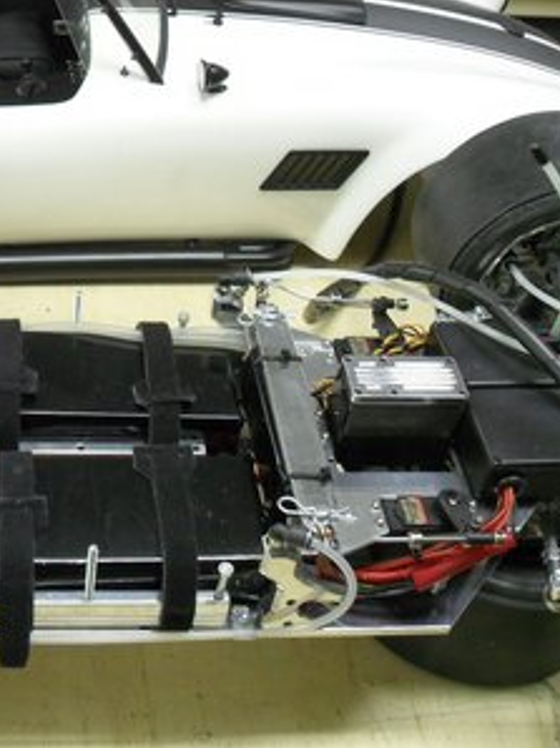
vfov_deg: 40.5
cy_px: 374
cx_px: 73
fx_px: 1015
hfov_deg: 29.7
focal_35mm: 47
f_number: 2.8
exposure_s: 1/15
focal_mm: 6.2
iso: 200
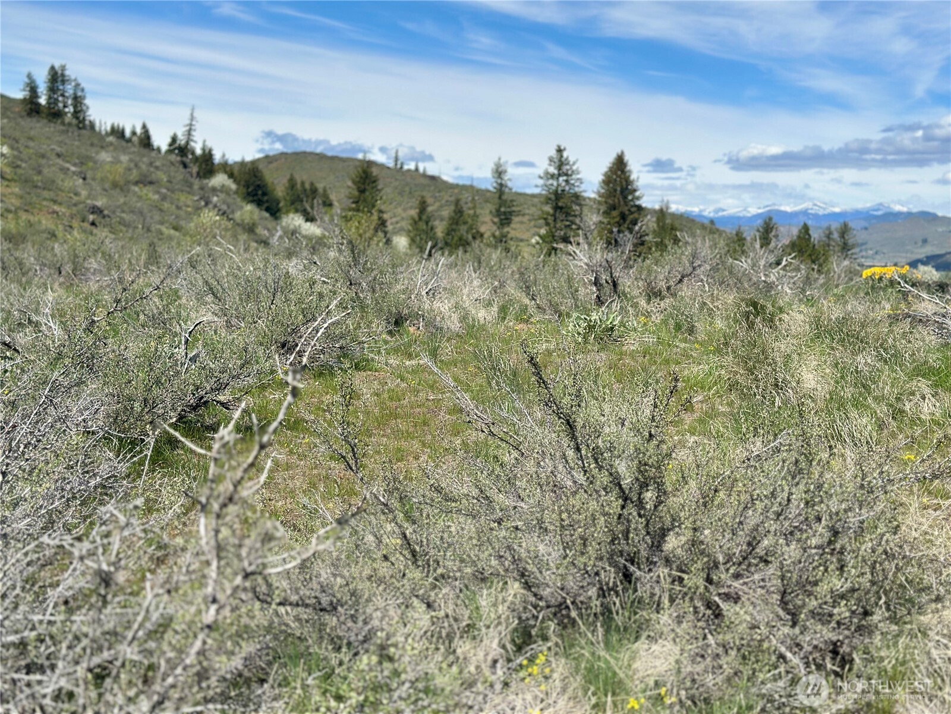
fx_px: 1319
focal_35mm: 48
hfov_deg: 39.7
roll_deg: -1.4
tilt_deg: -4.0
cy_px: 357
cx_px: 476
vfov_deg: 30.3
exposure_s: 1/6623
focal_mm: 6.86
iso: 100
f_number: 1.78
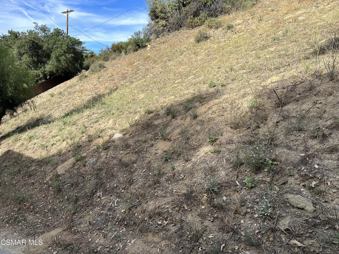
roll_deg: -5.7
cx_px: 170
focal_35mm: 24
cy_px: 127
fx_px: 235
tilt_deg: -7.5
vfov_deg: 56.8
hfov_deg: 71.6
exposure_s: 1/1949
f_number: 1.78
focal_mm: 6.86
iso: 80
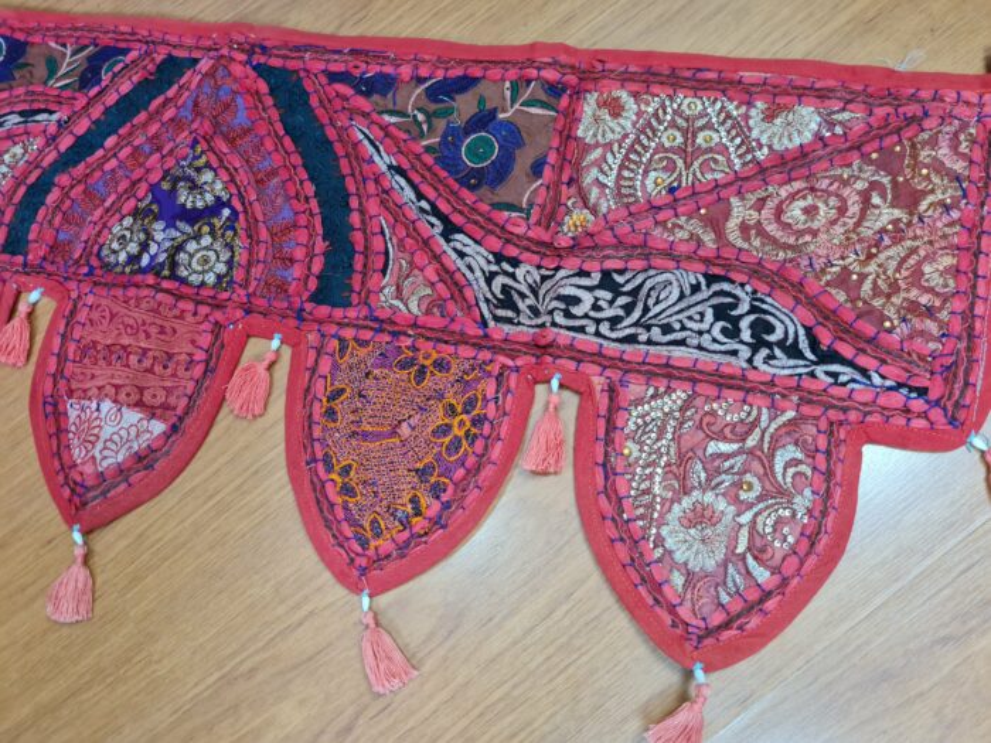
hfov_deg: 67.3
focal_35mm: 26
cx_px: 496
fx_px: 744
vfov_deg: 53.1
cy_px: 372
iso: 250
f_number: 1.8
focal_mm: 5.4
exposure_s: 1/40
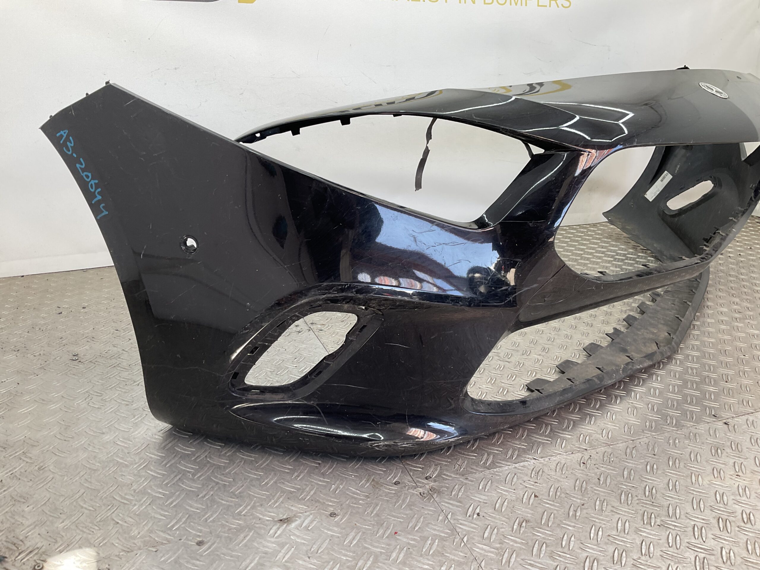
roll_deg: -4.4
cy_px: 285
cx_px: 380
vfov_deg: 48.2
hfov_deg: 61.7
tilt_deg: -18.6
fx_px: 637
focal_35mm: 29
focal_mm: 3
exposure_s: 1/120
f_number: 1.8
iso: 25
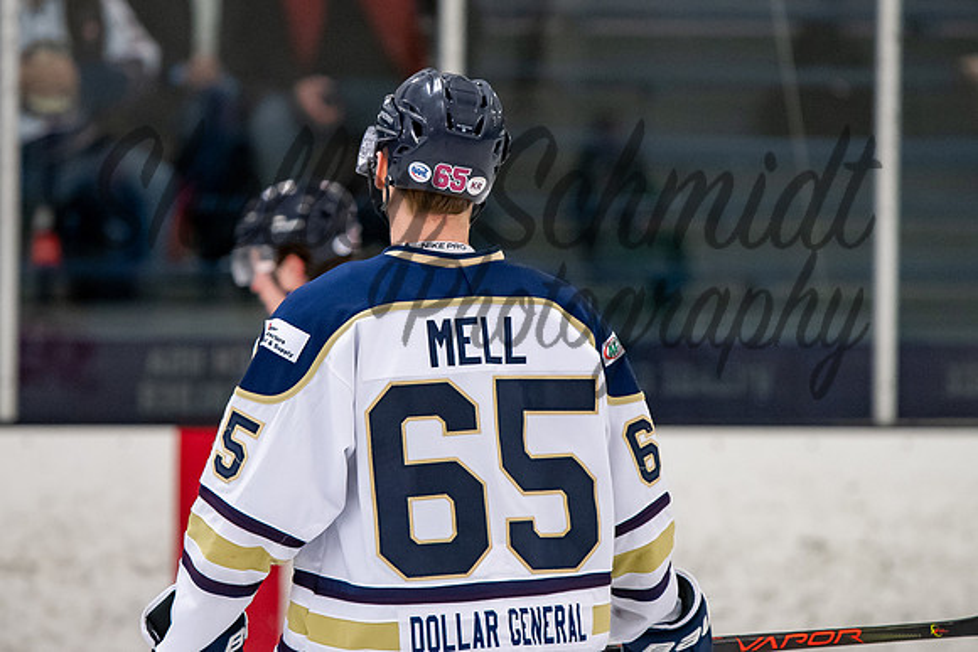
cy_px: 301
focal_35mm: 373
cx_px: 438
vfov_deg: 3.7
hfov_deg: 5.5
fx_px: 10147
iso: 2000
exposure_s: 1/800
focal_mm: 195
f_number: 3.2
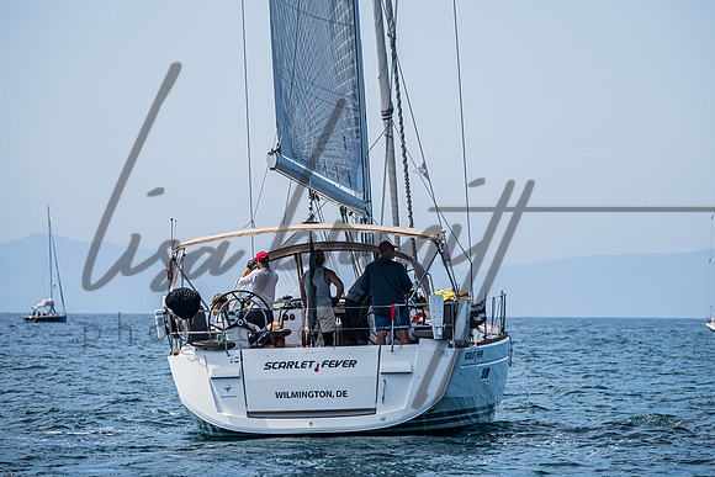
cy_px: 212
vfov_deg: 5.7
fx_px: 4795
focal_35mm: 241
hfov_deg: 8.5
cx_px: 380
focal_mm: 190
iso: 400
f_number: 5
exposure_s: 1/4000
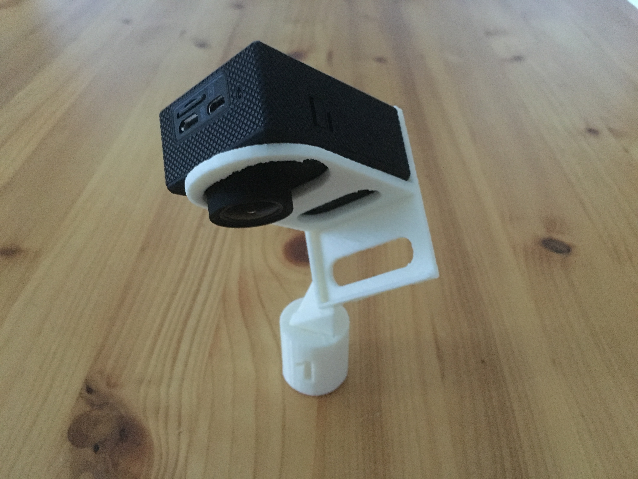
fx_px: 534
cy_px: 240
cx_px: 319
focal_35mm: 29
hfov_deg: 61.7
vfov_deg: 48.2
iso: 640
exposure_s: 1/17
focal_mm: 4.15
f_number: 2.2
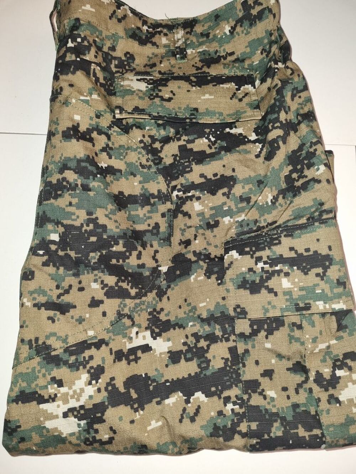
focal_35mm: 26
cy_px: 237
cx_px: 178
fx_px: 356
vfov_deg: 67.3
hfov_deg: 53.1
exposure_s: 1/50
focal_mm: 5.4
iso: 67
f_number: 1.8
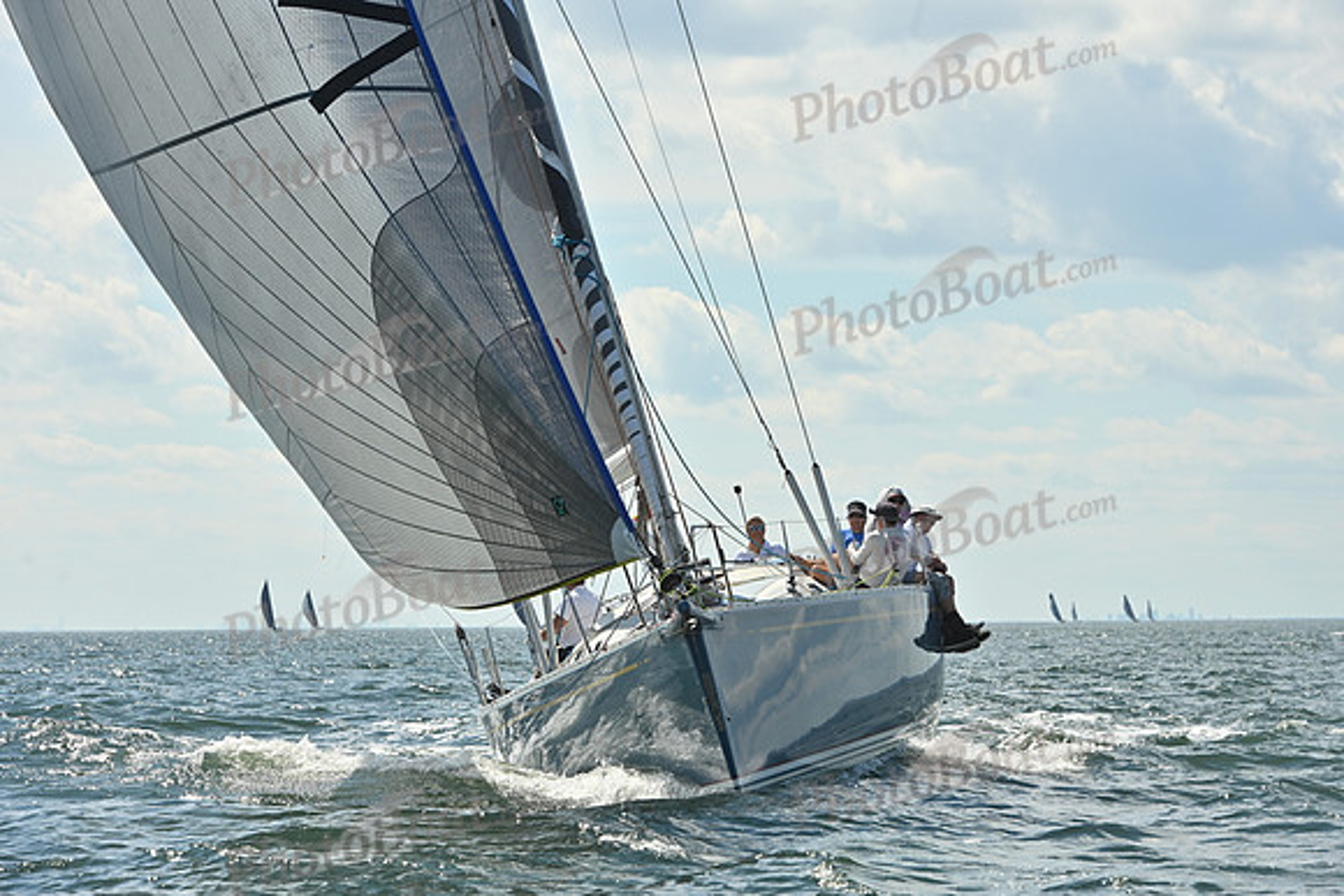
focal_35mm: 145
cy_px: 448
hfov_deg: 14.2
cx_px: 672
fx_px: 5414
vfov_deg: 9.5
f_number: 11
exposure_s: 1/1000
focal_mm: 145
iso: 250
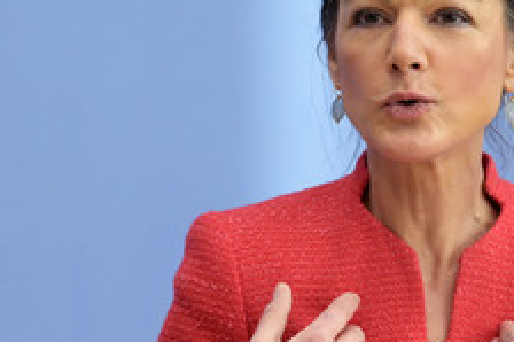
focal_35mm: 205
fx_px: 2925
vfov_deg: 6.7
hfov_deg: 10.0
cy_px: 129
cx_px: 414
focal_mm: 102
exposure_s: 1/640
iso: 3200
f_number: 5
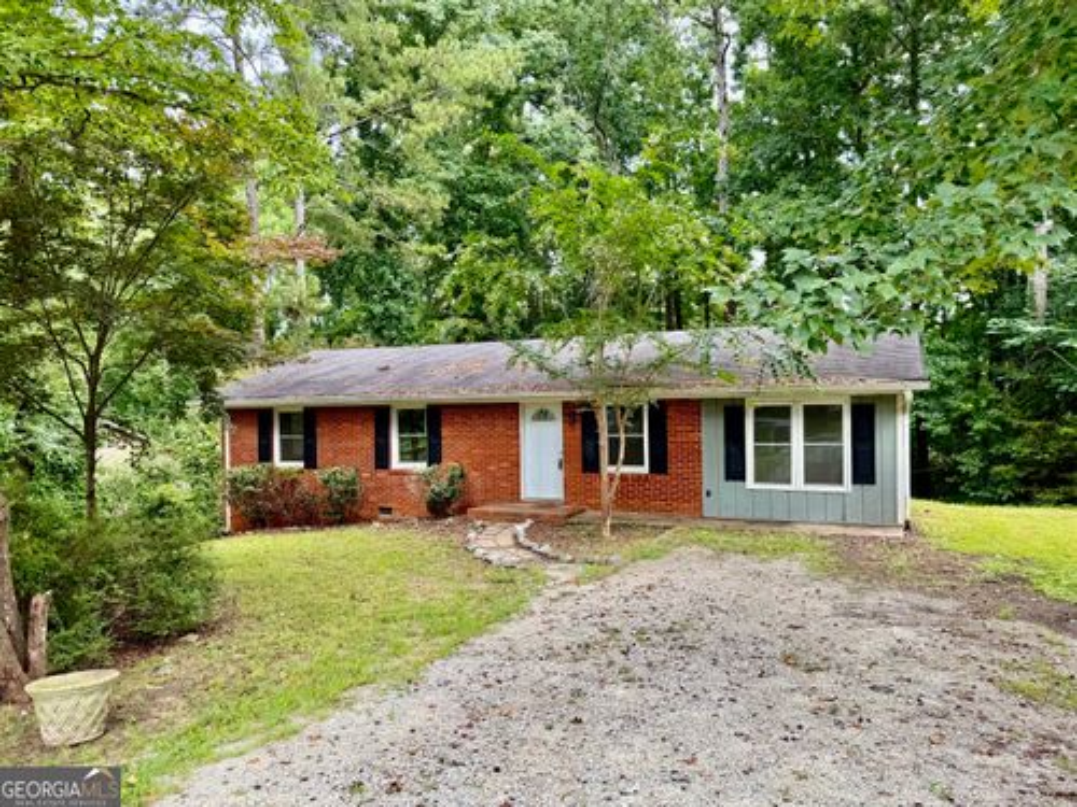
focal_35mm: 24
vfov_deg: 56.8
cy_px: 404
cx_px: 538
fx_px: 747
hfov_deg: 71.6
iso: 80
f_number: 1.78
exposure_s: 1/426
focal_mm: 6.76
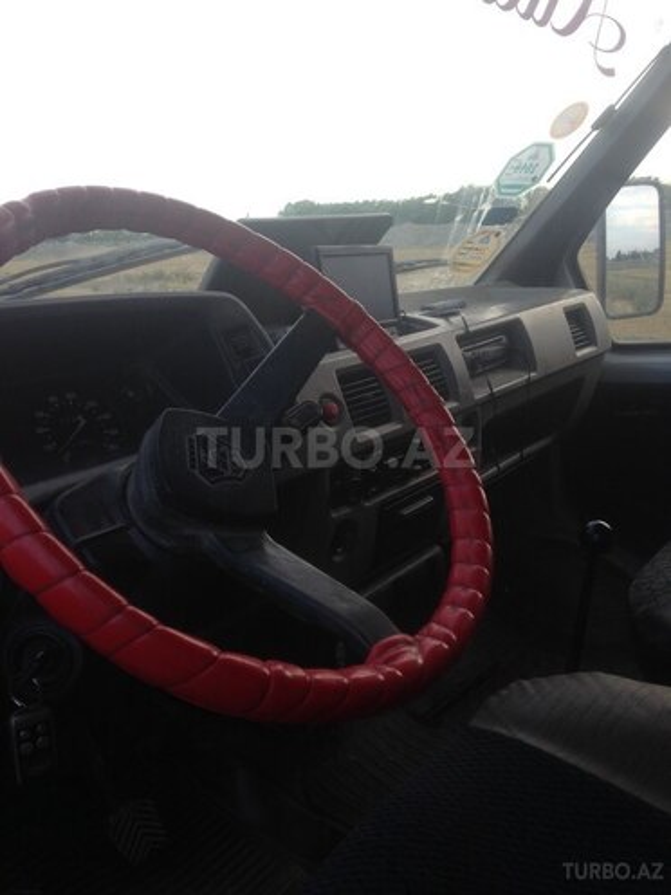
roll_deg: +3.5
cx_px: 336
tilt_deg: -12.0
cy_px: 448
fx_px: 853
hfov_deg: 42.9
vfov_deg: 55.4
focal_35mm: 33
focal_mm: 4.12
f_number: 2.4
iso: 50
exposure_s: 1/148
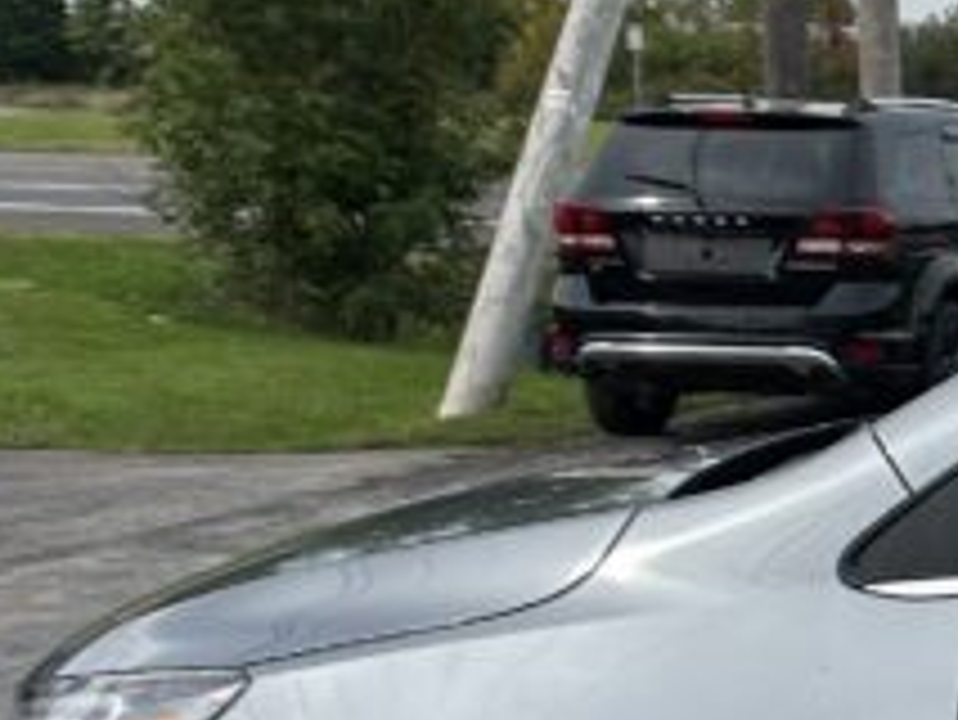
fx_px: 3461
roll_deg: -1.6
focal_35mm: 125
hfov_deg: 14.1
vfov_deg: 11.8
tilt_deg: -8.6
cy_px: 522
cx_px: 1669
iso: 50
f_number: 1.5
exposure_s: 1/3257
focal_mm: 5.7
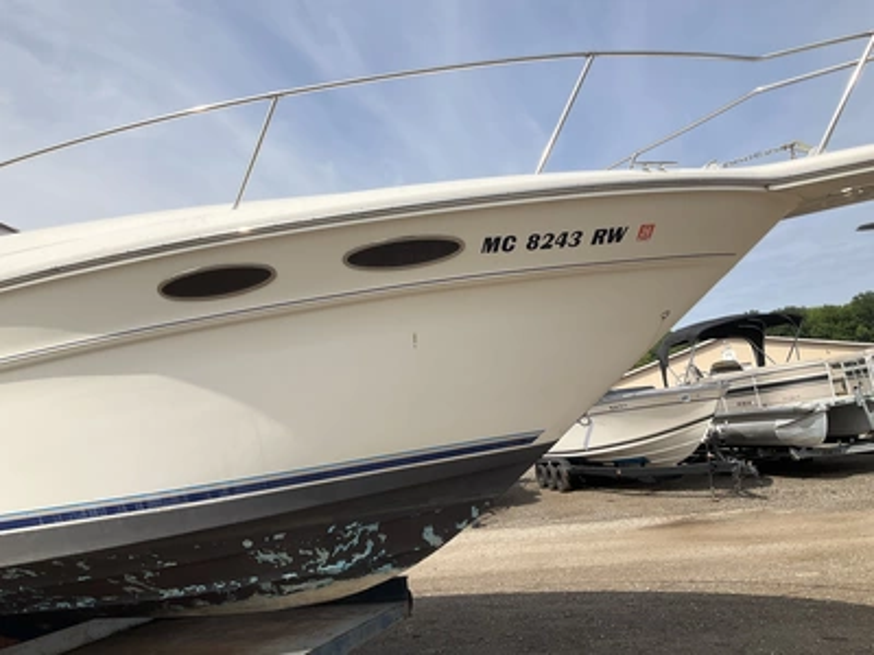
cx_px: 437
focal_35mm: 29
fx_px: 732
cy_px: 328
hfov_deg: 61.7
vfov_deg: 48.2
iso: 25
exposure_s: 1/2427
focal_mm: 3
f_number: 1.8
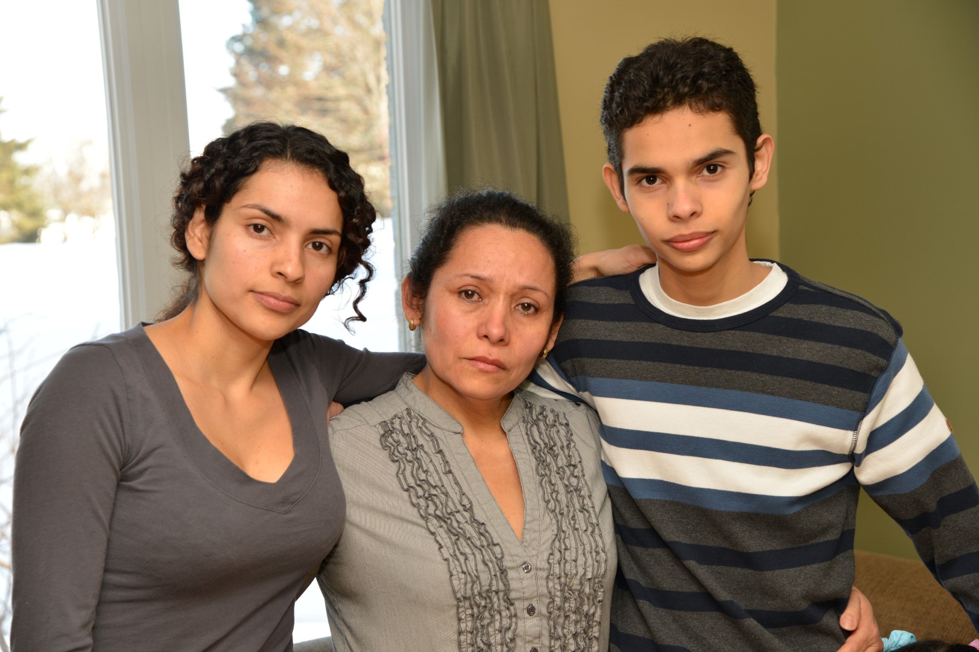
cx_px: 490
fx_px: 1768
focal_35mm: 65
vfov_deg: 20.9
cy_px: 326
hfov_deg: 31.0
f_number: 5.6
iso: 500
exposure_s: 1/160
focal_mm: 65
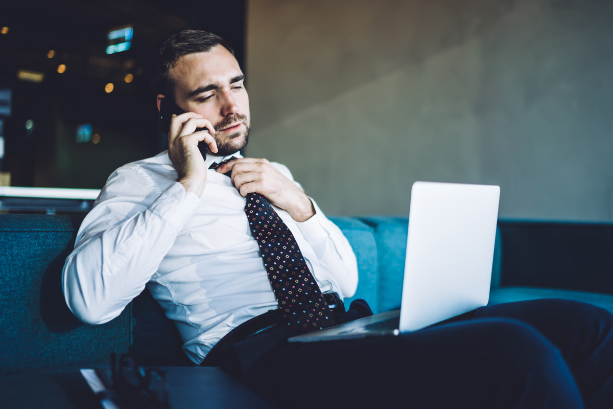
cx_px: 306
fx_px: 596
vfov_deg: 37.9
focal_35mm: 35
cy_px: 204
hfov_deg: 54.4
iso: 100
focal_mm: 35
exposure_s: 1/160
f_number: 1.4
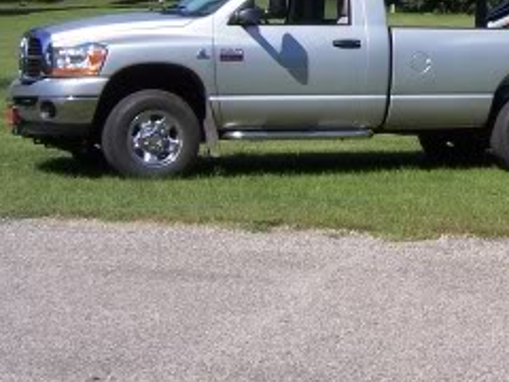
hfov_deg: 19.3
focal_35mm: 96
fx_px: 1412
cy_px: -34
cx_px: 607
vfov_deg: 15.0
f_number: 4.8
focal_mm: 6
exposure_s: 1/500
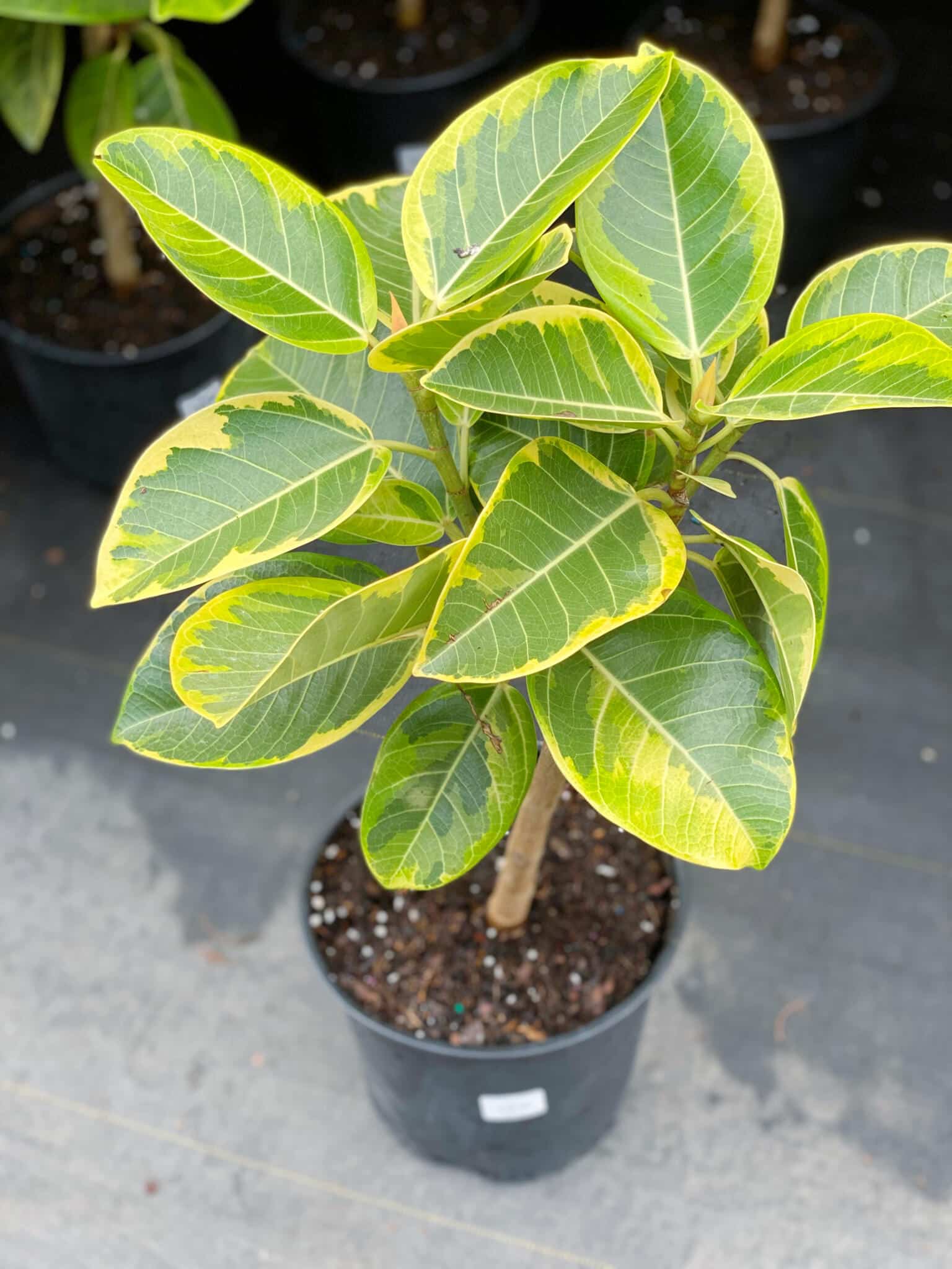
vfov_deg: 36.8
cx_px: 476
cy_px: 634
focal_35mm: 52
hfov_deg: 28.0
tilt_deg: -48.8
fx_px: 1907
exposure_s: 1/122
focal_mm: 6
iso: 32
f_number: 2
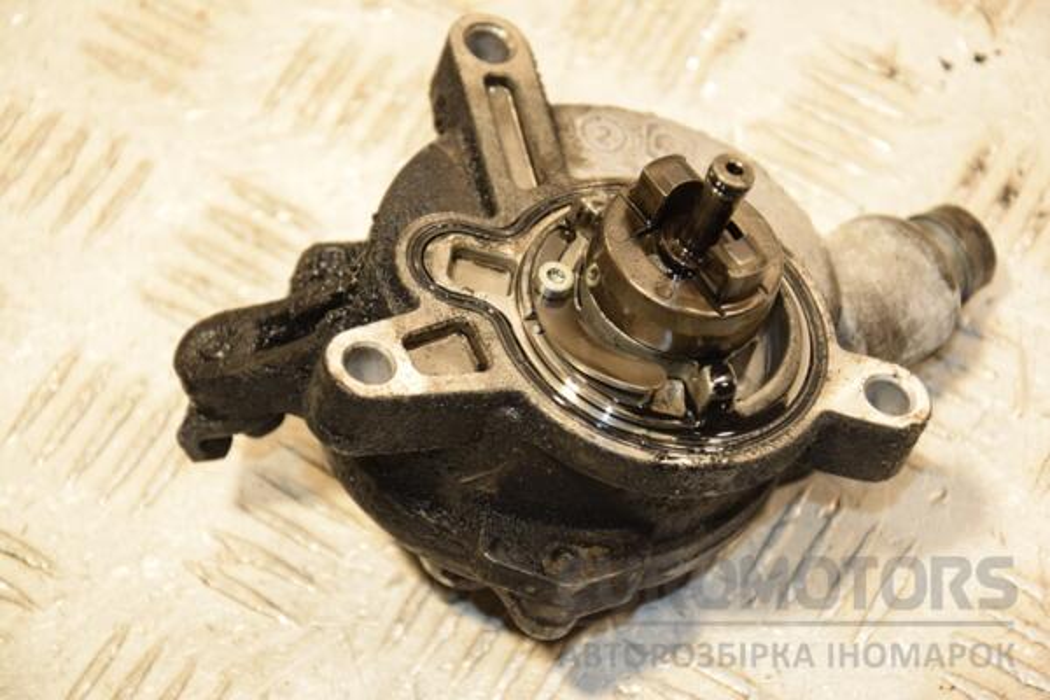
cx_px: 525
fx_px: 3500
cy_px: 350
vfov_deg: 11.4
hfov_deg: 17.1
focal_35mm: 120
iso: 800
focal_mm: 80
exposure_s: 1/160
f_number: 5.3
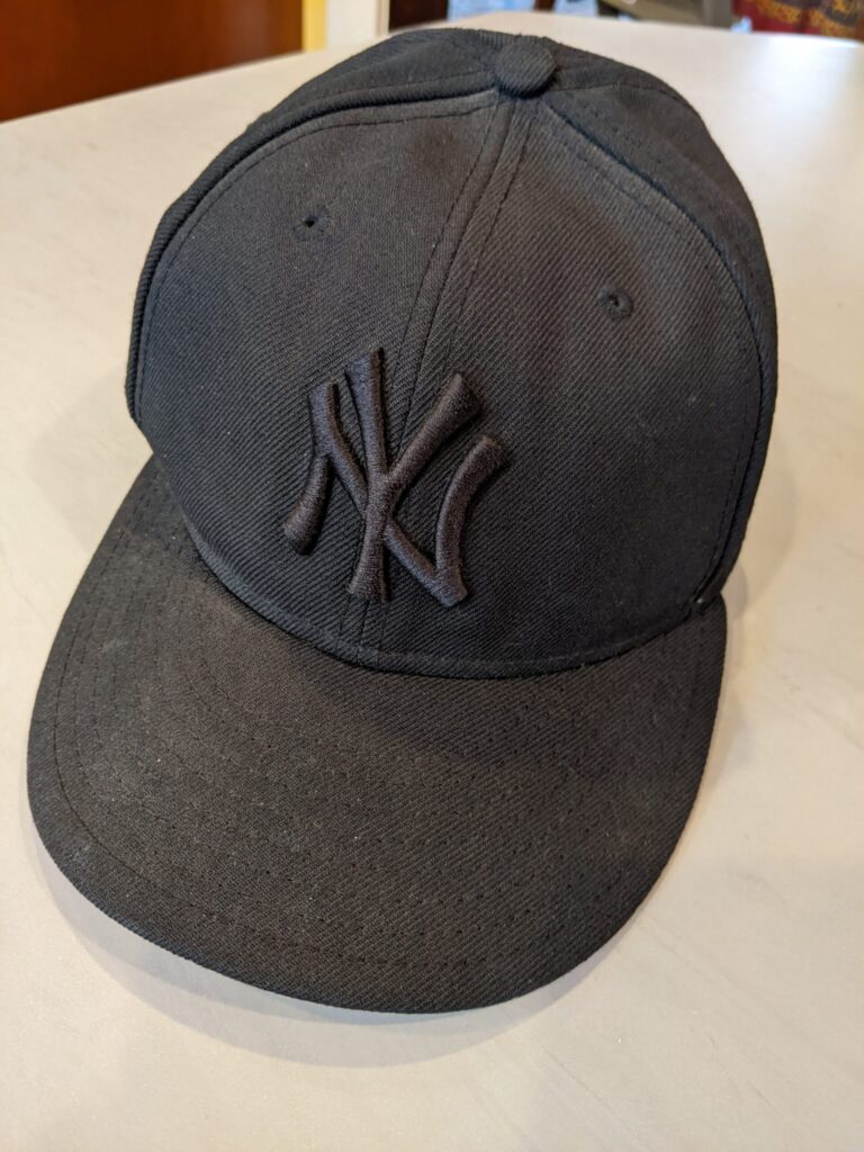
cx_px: 432
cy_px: 576
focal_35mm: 27
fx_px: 899
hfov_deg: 51.4
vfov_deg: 65.3
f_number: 1.8
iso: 323
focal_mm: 4.44
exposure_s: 1/24
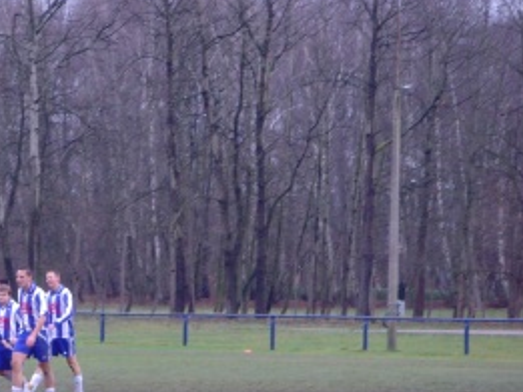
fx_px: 3386
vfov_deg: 6.6
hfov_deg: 8.8
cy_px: 325
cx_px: 68
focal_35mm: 224
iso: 200
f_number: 4.5
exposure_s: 1/60
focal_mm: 19.8
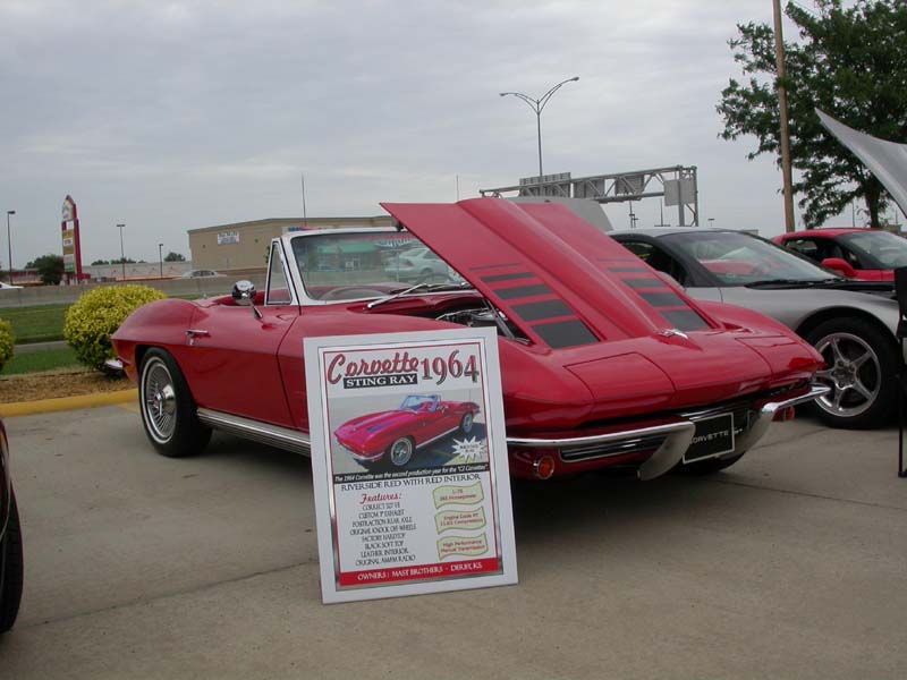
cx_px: 454
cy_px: 340
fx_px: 996
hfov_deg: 49.0
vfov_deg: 37.7
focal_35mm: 38
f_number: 7.5
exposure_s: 1/303
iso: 100
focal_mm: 7.85
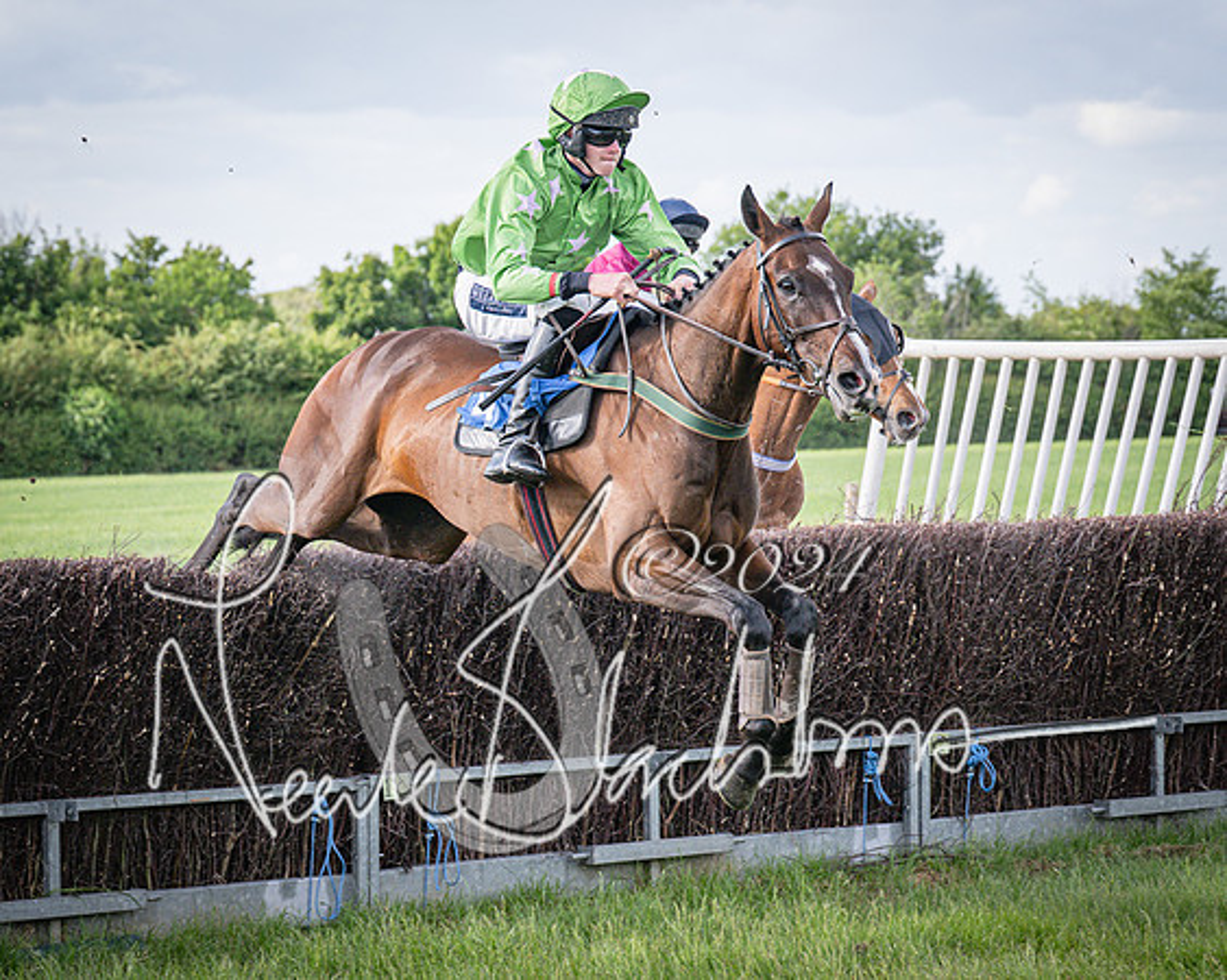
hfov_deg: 13.9
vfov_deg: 11.1
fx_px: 5037
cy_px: 546
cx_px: 382
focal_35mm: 139
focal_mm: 70
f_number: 4
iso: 400
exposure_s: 1/1250
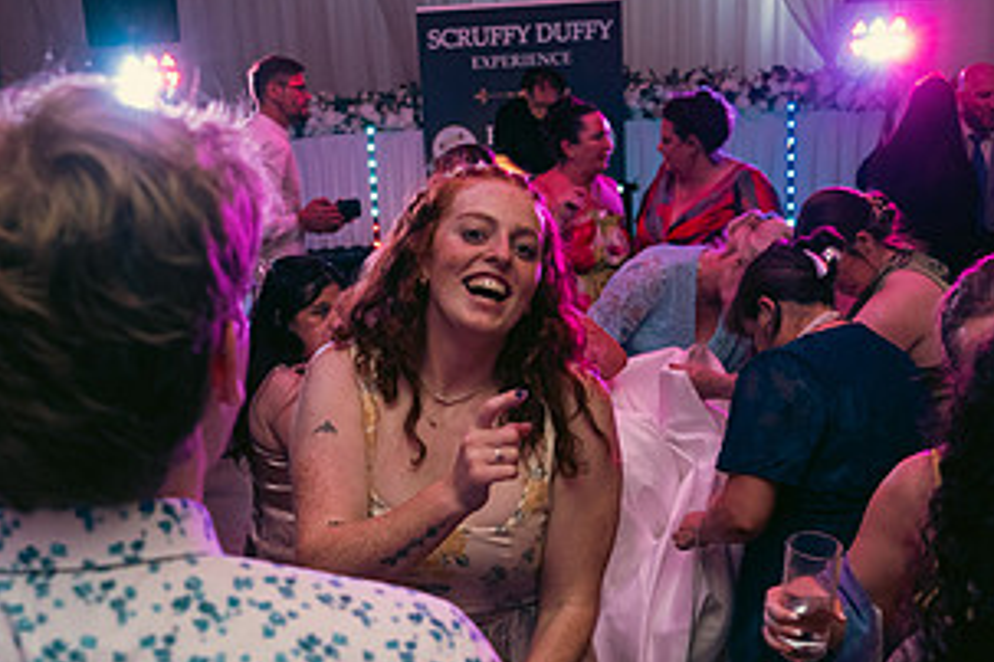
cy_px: 359
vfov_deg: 29.2
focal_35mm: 46
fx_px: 1270
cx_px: 449
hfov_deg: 42.7
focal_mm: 24
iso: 2500
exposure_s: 1/160
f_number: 3.5
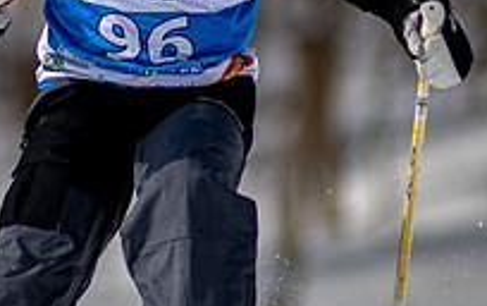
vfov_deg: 0.9
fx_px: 19426
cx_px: 158
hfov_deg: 1.4
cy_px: -62
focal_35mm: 1462
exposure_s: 1/6400
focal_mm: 300
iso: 100
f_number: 2.8
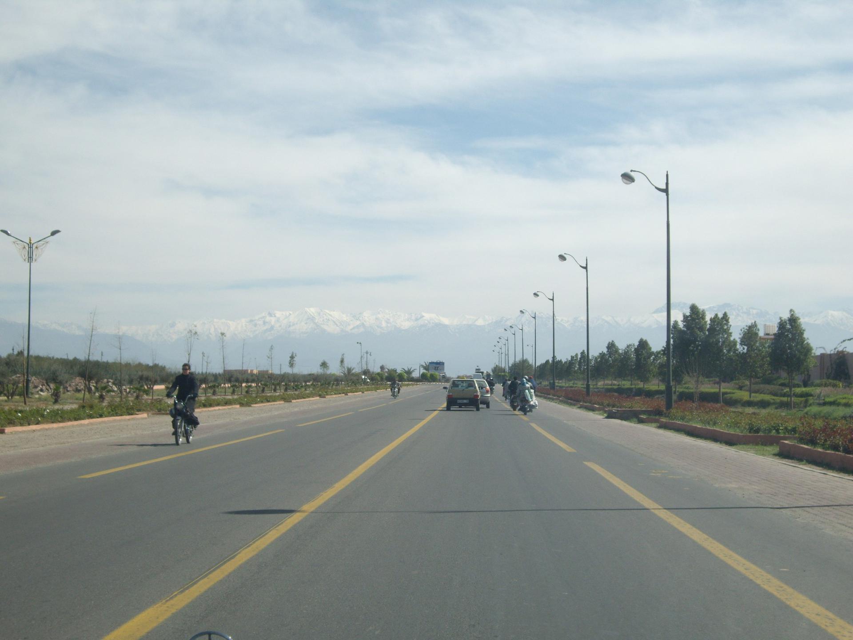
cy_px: 320
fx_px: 1602
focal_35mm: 65
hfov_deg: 29.8
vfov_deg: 22.6
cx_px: 426
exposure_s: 1/1000
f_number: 3.8
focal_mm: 13.7
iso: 100
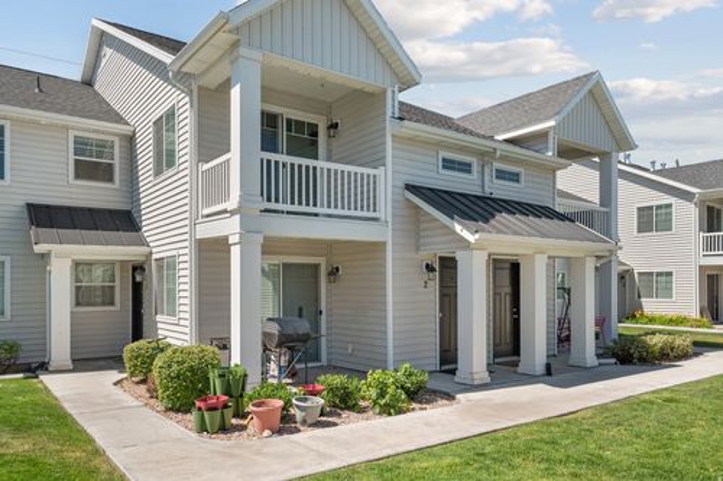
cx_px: 362
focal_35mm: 24
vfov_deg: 52.2
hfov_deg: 72.6
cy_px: 240
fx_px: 492
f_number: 8
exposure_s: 1/200
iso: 800
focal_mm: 24.5
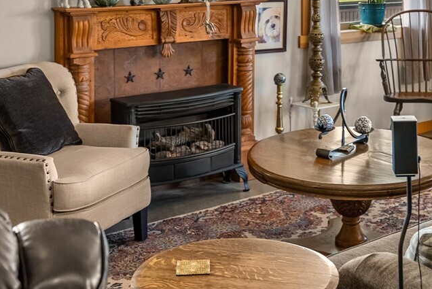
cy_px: -39
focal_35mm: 64
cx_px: 313
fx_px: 768
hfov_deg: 31.0
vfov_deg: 20.2
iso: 400
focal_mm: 24
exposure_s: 1/10
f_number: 2.8
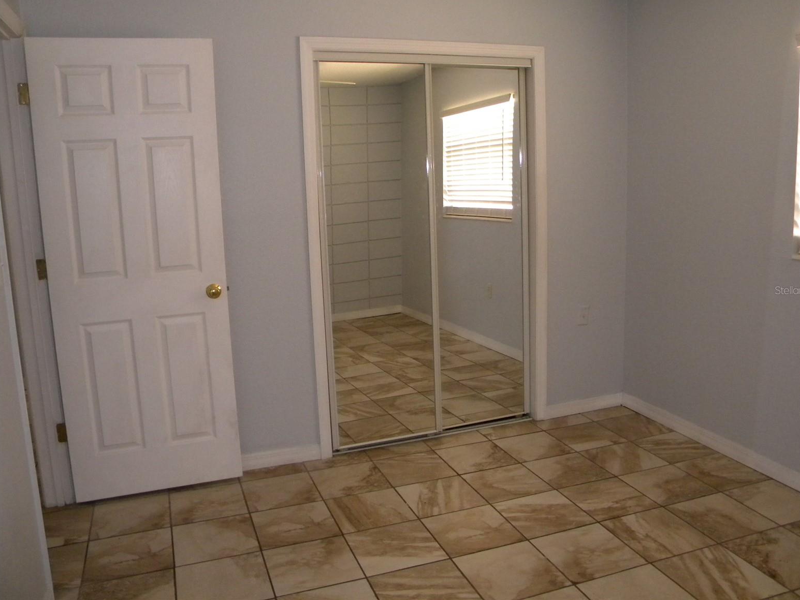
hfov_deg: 61.6
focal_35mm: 29
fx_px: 670
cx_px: 410
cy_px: 290
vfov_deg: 48.2
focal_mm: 5
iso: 400
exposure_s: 1/44.6
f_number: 3.5
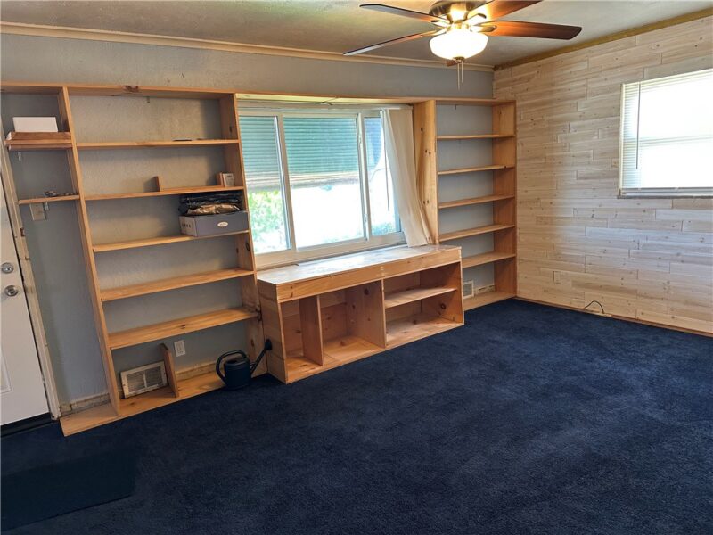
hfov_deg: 71.6
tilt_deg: -9.8
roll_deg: +3.7
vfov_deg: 56.8
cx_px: 356
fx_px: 494
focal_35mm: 24
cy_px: 268
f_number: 1.78
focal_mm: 6.86
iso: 250
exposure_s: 1/70
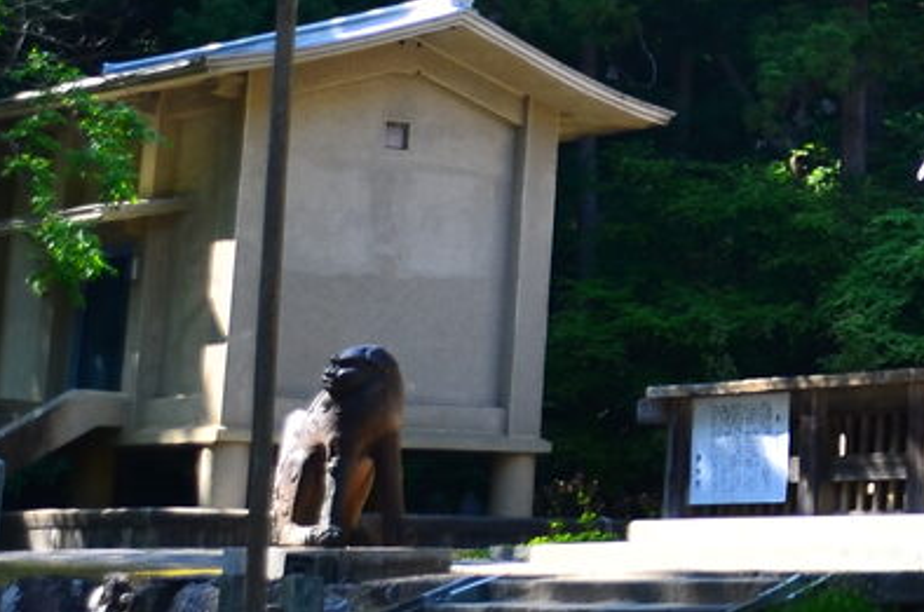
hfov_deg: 14.7
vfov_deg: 10.2
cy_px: -373
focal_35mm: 128
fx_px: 3280
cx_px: 1449
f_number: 4.5
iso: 100
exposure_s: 1/160
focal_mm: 21
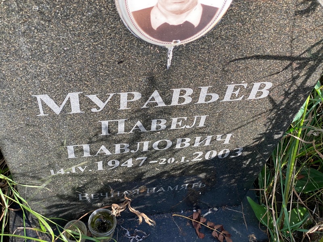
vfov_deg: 28.0
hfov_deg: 36.8
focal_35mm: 52
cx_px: 162
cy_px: 121
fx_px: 485
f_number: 2
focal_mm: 6
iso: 20
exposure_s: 1/184
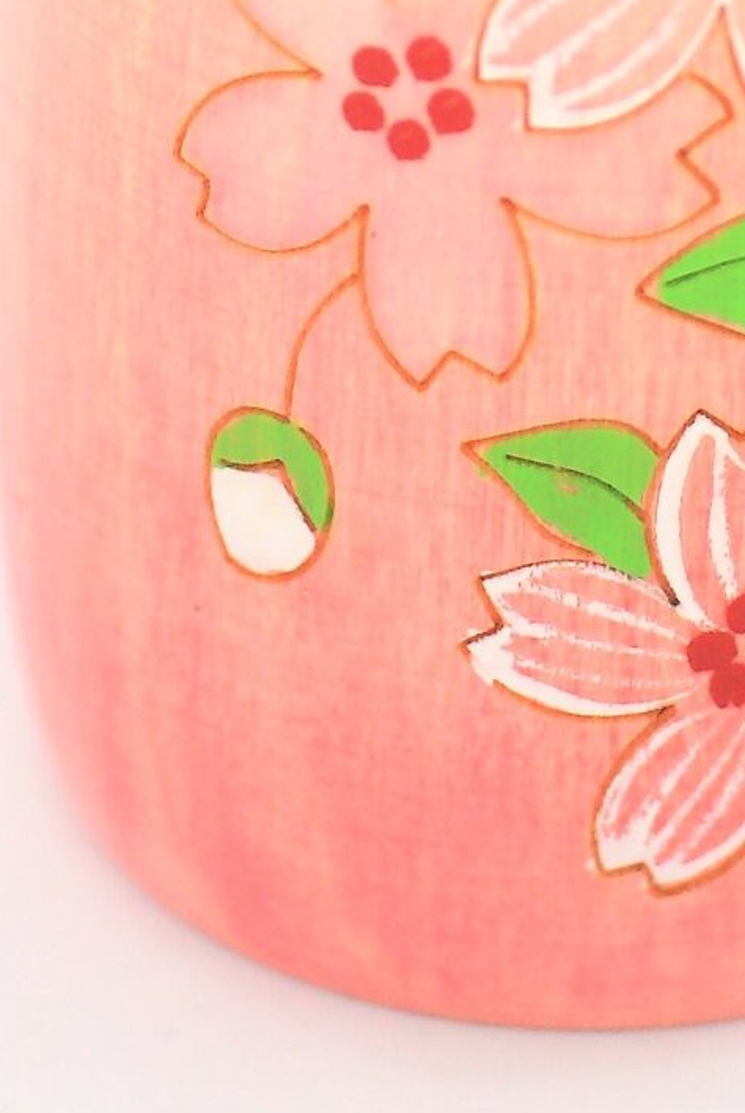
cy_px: -641
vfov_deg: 7.4
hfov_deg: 5.1
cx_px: 633
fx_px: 8387
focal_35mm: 271
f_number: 2.8
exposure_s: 1/80
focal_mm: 50
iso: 200
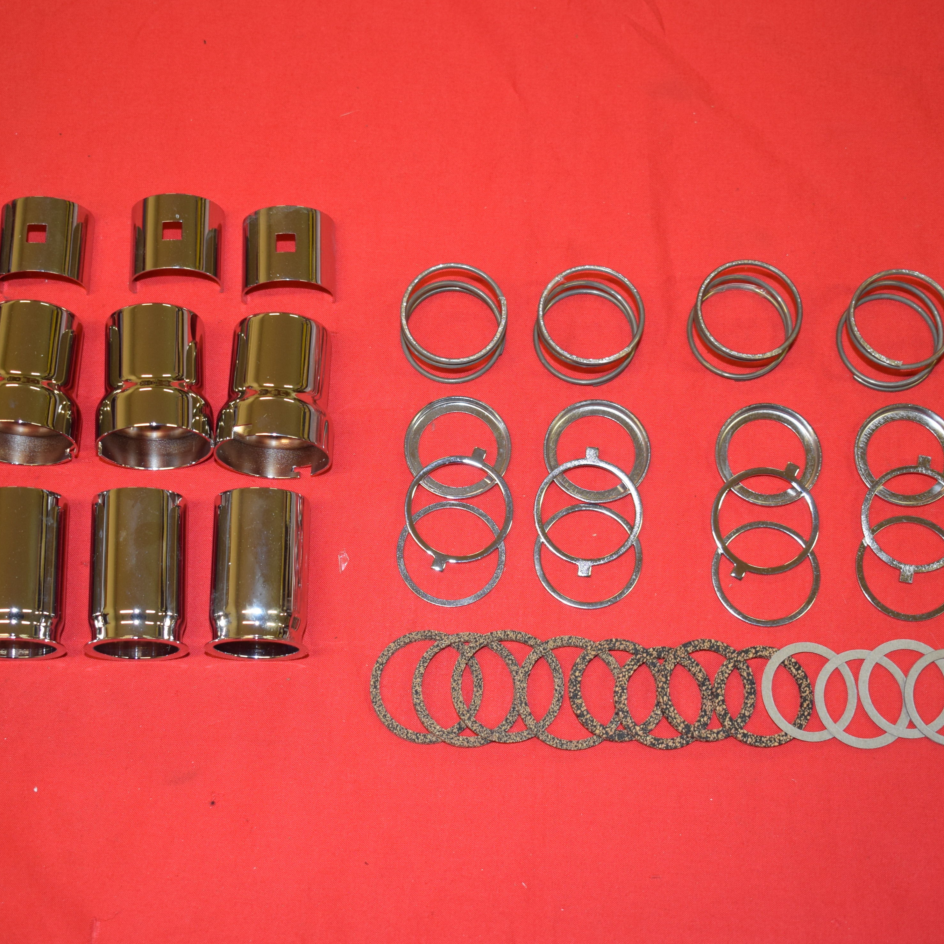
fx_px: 1789
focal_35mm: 58
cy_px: 474
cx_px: 416
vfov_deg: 29.6
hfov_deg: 29.5
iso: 500
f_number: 5
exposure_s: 1/60
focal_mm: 30
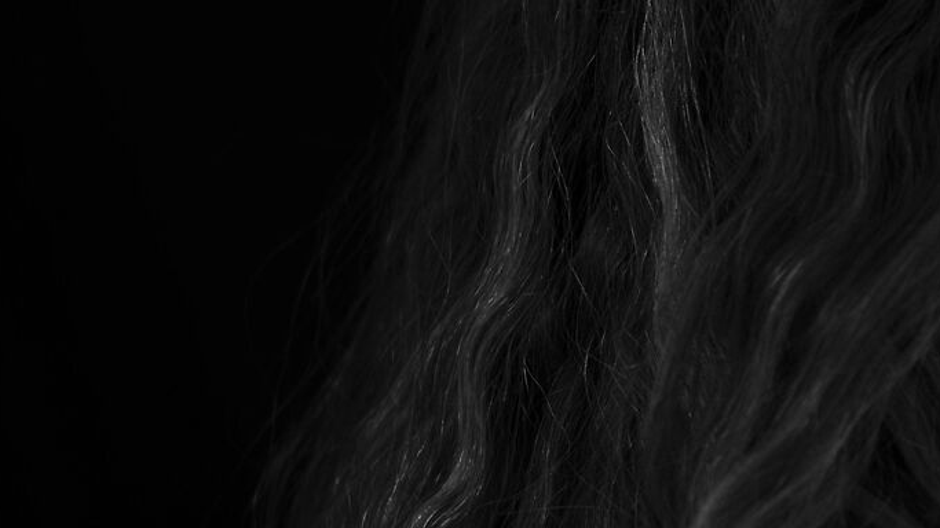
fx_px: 4586
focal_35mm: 184
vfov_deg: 6.6
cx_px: 1323
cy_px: 331
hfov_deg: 11.3
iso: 320
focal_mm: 50
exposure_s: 1/160
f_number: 3.2
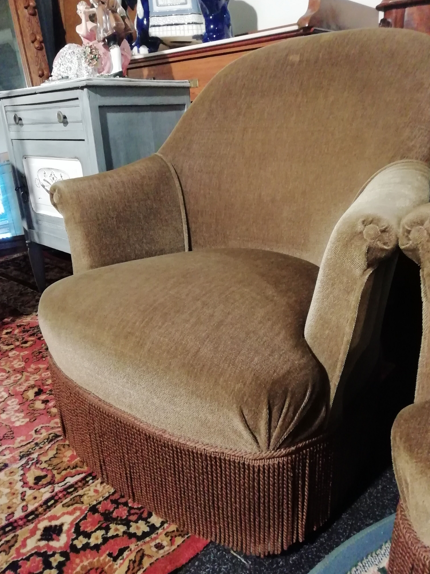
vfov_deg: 65.3
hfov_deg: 51.3
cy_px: 284
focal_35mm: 27
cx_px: 213
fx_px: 447
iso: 500
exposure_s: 1/25
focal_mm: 3.46
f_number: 2.2
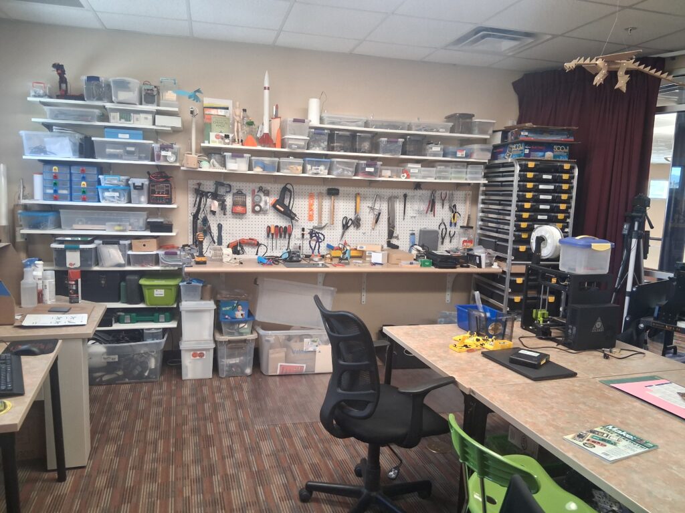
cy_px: 256
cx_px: 342
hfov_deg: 67.3
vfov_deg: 53.1
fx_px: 515
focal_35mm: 26
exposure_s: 1/60
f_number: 1.8
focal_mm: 3.98
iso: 320
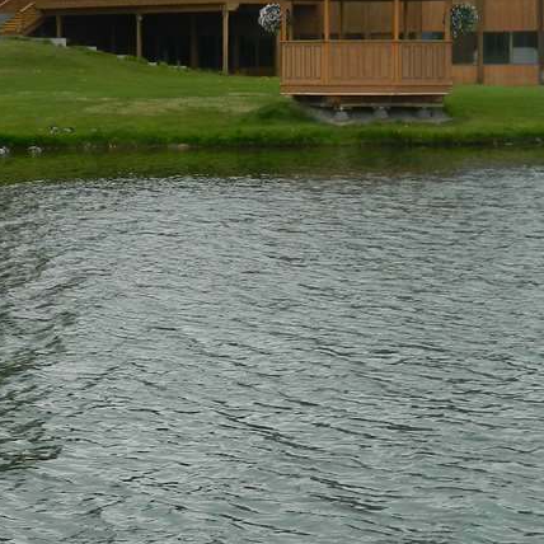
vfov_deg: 13.7
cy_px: 161
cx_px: 236
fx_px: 2258
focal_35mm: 127
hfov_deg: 13.7
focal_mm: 7.3
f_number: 3.5
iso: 80
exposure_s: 1/400
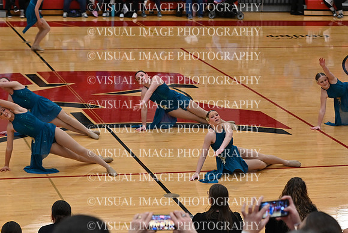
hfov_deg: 18.3
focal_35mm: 112
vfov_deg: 12.2
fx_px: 1083
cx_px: 174
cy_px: 116
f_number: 4
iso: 5000
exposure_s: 1/400
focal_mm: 75
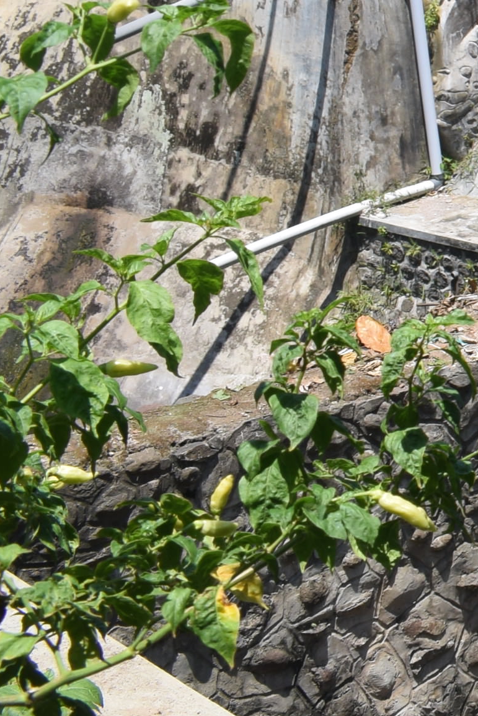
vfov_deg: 18.9
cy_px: -12
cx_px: 1223
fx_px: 2090
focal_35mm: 105
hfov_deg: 10.7
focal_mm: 18
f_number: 8
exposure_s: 1/320
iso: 200
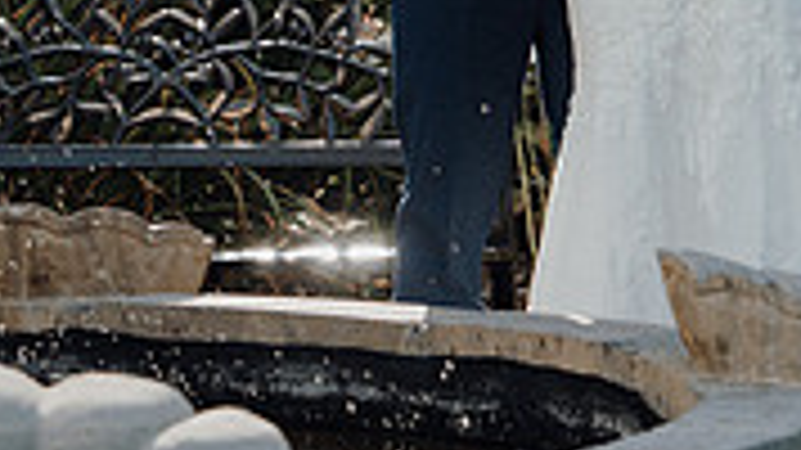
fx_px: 4565
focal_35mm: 215
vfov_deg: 5.6
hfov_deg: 10.0
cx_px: 454
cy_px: -178
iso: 160
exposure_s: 1/500
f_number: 3.5
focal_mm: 63
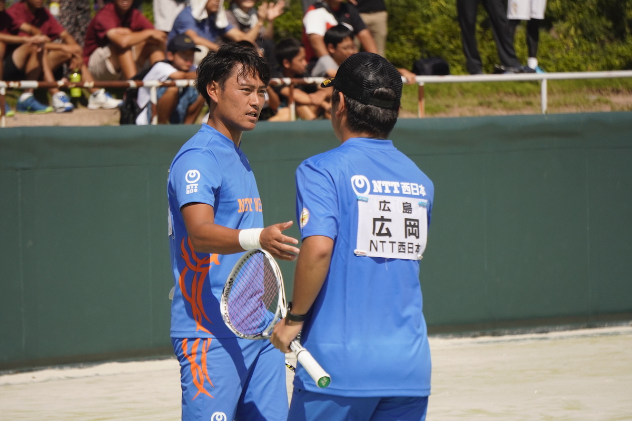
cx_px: 316
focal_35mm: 228
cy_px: 210
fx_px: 4002
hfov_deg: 9.0
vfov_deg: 6.0
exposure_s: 1/4000
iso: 500
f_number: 5.6
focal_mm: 152
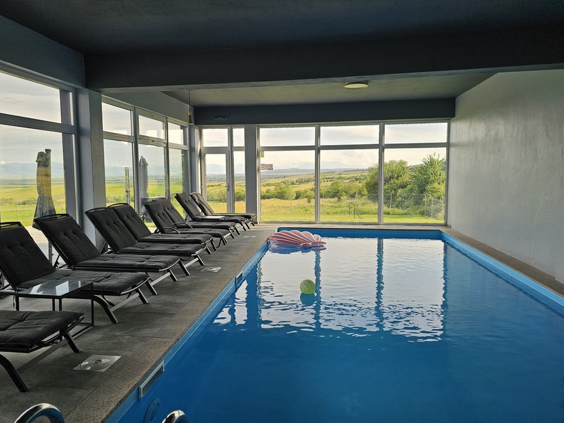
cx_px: 283
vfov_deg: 56.8
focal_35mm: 24
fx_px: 391
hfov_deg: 71.6
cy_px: 207
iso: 20
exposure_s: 1/180
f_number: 1.7
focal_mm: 6.3
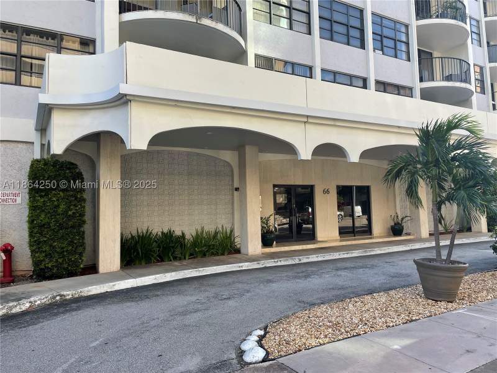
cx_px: 248
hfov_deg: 67.3
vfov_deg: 53.1
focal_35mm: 26
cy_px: 186
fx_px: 373
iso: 32
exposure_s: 1/491
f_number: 1.6
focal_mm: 4.2
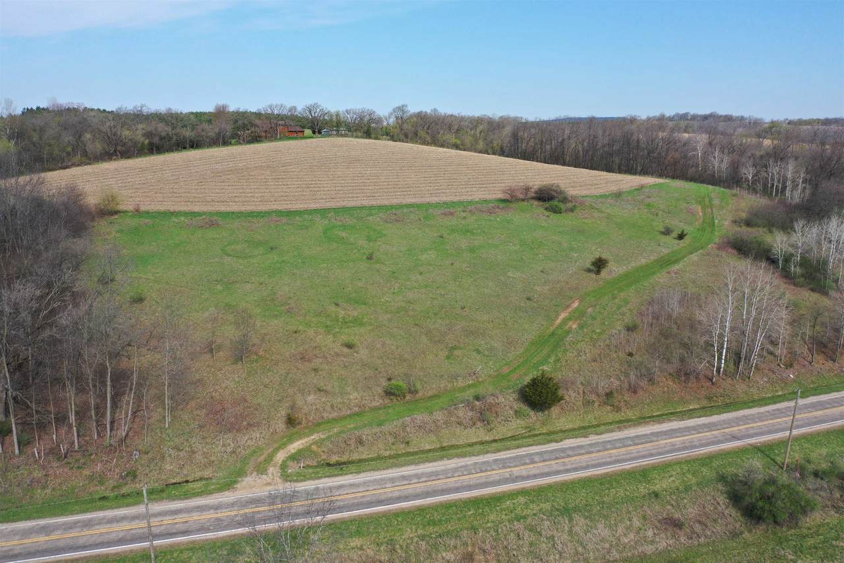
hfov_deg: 65.5
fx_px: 656
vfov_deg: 46.4
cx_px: 422
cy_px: 282
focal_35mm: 28
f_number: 2.8
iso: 100
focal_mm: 10.26
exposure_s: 1/1600
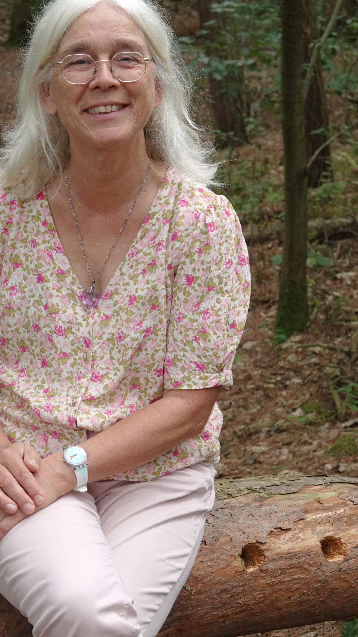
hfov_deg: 16.5
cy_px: 314
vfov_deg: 29.0
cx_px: 133
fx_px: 1232
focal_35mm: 73
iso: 1000
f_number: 4
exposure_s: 1/250
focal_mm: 23.95
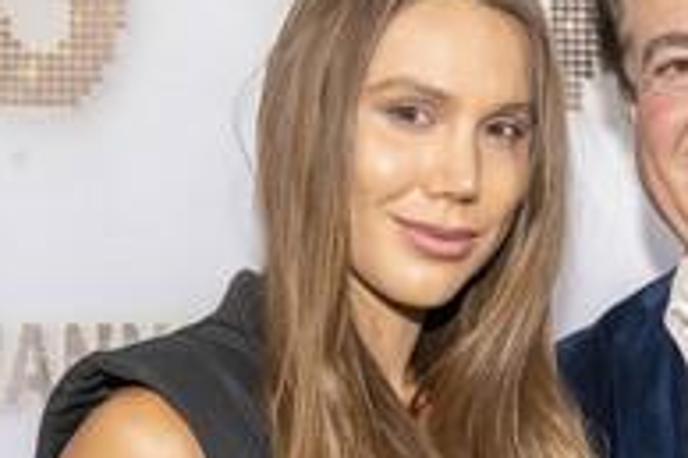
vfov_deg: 12.0
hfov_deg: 17.6
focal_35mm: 114
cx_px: 647
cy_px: 344
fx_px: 2177
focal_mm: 49
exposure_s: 1/200
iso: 640
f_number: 6.3
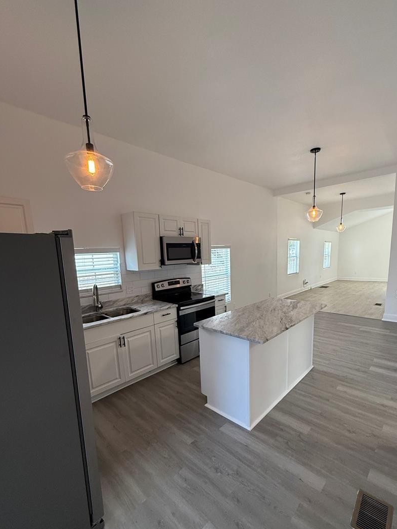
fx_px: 245
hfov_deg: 78.0
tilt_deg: -9.6
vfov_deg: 94.1
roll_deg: +1.9
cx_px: 216
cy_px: 294
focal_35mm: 16
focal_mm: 2.22
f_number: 2.2
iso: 320
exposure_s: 1/120
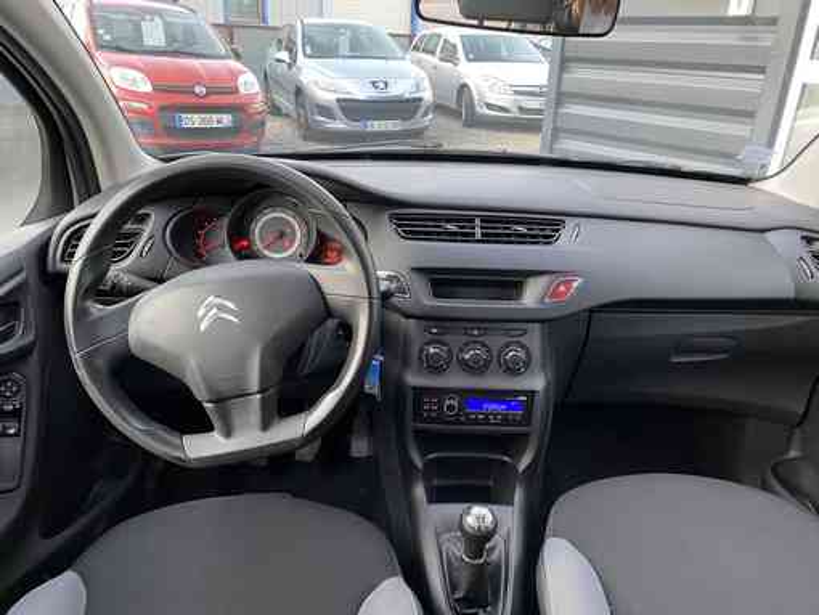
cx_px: 410
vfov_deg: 53.1
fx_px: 615
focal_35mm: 26
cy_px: 308
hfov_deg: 67.3
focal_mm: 4.25
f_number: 1.8
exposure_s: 1/60
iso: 125
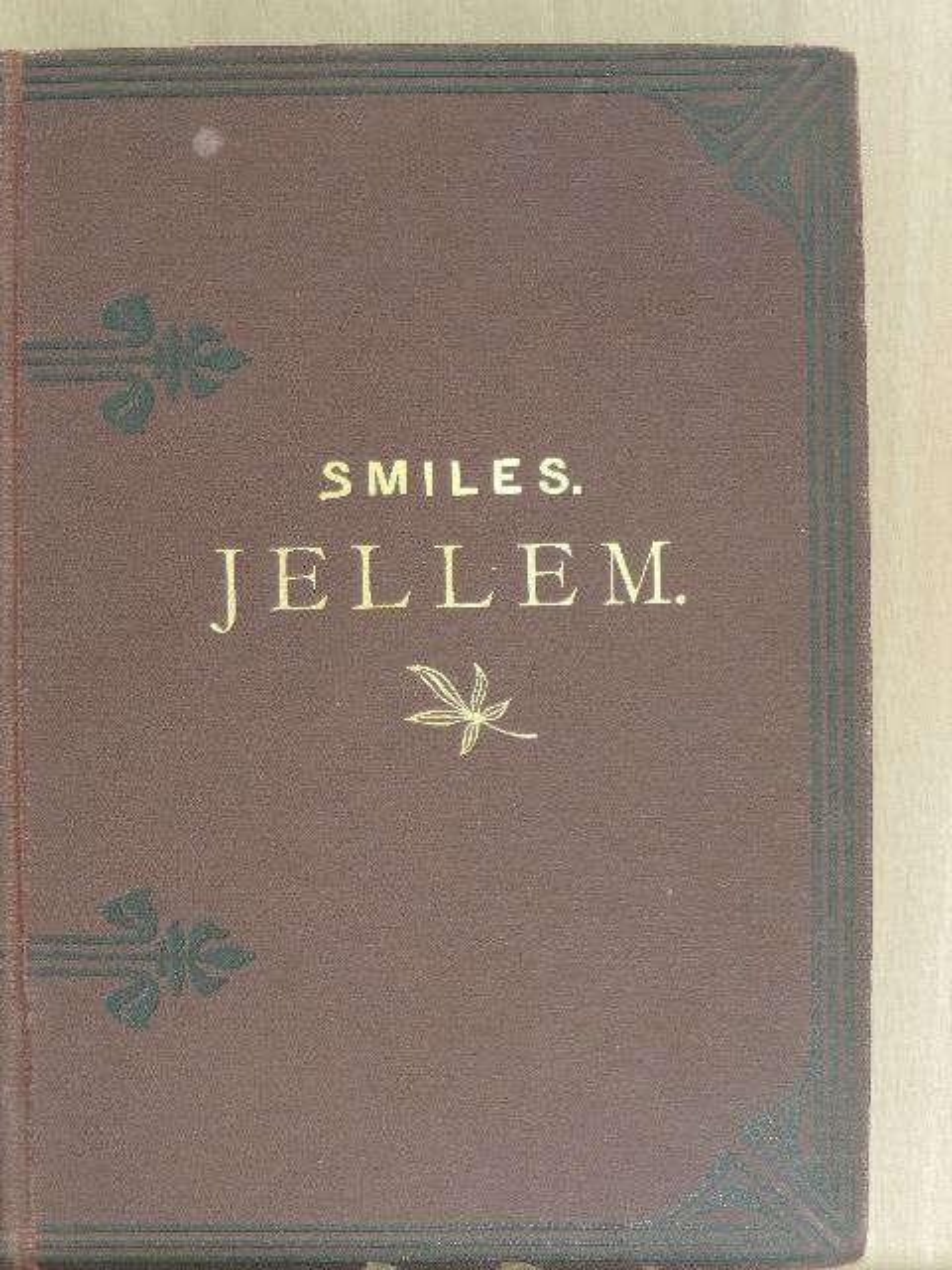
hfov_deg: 24.4
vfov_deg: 32.2
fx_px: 2200
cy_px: 635
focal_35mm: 60
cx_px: 476
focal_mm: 10.7
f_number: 4.2
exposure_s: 1/10
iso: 800
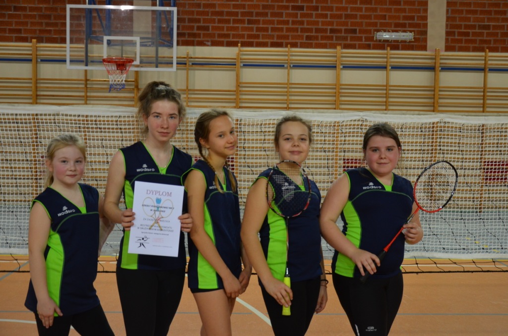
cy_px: 168
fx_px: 718
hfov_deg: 39.0
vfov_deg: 26.4
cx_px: 254
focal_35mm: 51
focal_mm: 34
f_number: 4.2
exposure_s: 1/50
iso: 800
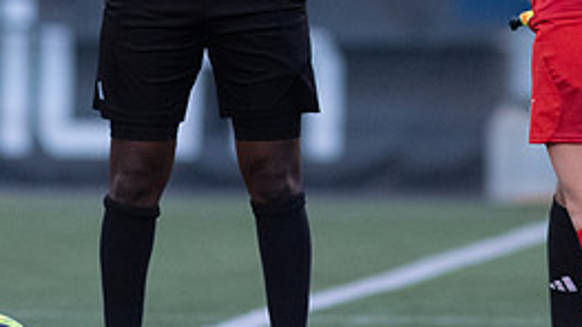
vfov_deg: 1.2
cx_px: 259
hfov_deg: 2.1
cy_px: -87
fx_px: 16252
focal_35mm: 1053
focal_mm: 300
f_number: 3.2
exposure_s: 1/1250
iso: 4500
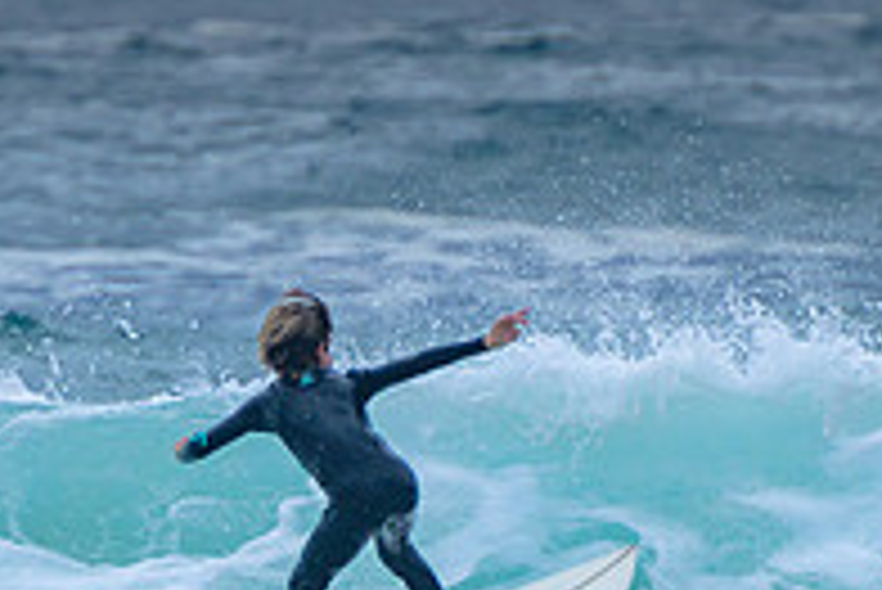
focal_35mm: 1630
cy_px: 720
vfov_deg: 0.8
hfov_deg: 1.3
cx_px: 466
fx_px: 39963
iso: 250
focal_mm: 400
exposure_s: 1/2000
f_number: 5.6
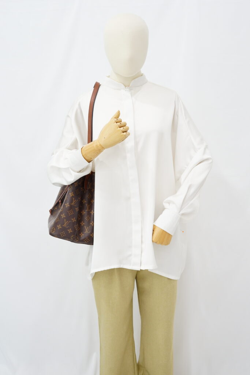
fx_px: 521
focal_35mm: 50
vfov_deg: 39.6
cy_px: 188
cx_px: 125
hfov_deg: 27.0
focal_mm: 50
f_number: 6.3
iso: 640
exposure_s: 1/8
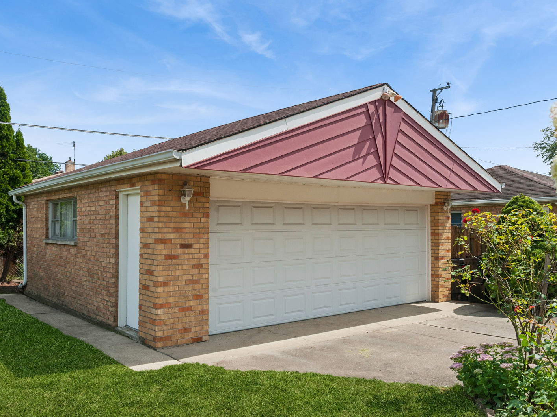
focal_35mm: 32
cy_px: 206
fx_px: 515
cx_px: 241
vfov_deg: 44.2
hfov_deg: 56.6
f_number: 8
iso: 400
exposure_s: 1/1250
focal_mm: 29
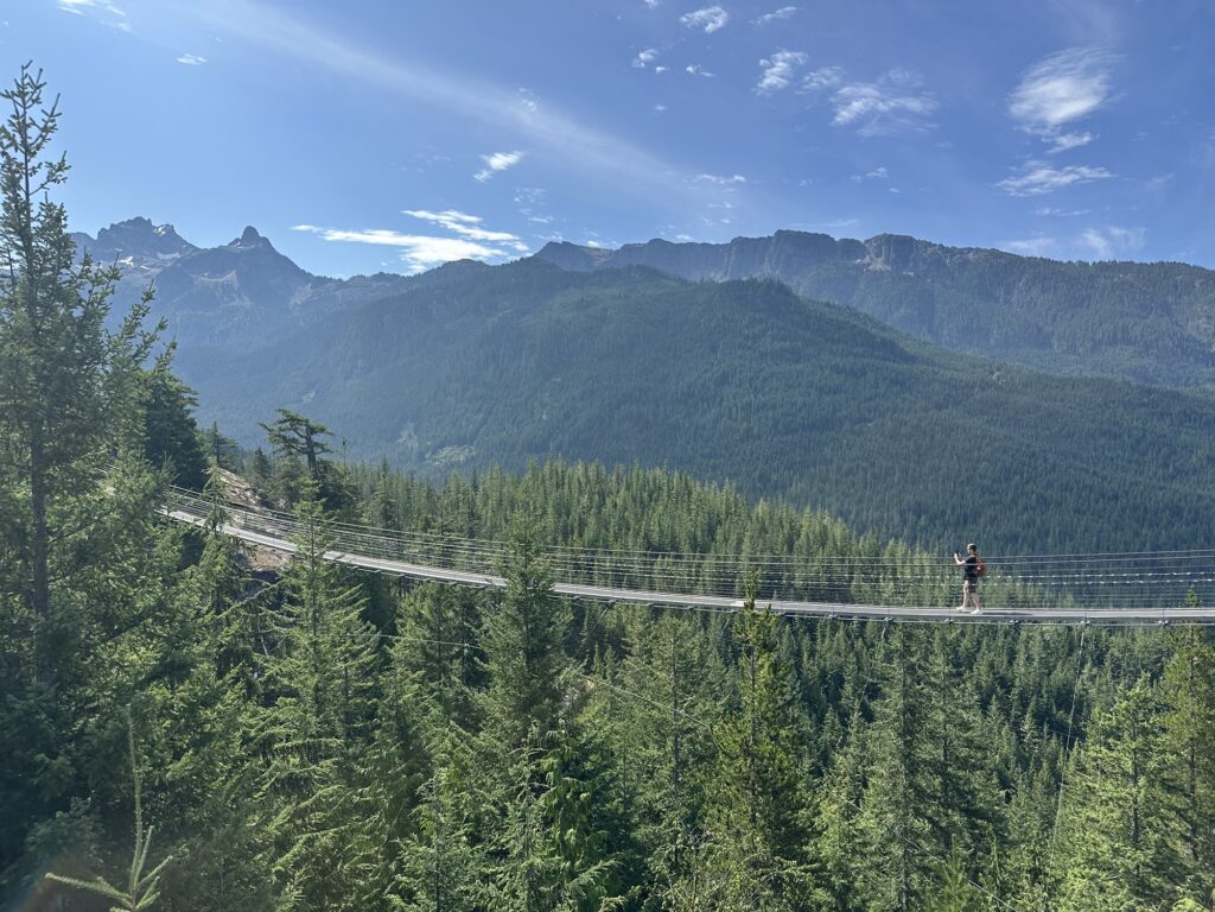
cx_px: 608
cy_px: 456
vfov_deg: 56.8
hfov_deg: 71.6
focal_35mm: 24
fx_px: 842
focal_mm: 6.86
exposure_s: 1/3356
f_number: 1.78
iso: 80
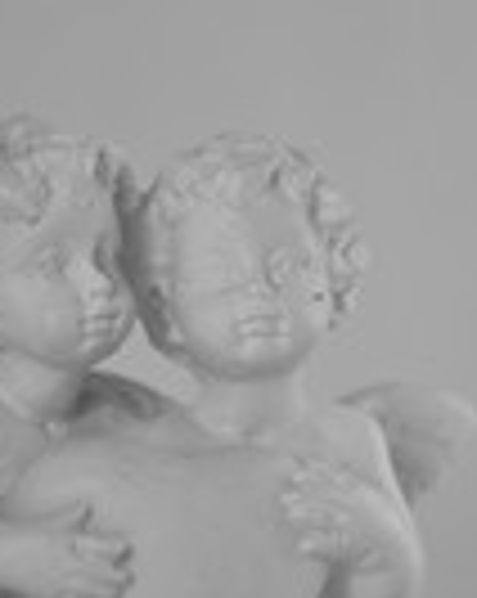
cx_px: 284
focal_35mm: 502
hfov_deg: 3.1
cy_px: 252
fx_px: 8872
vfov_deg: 3.9
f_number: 5.6
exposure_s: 1/125
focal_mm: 105
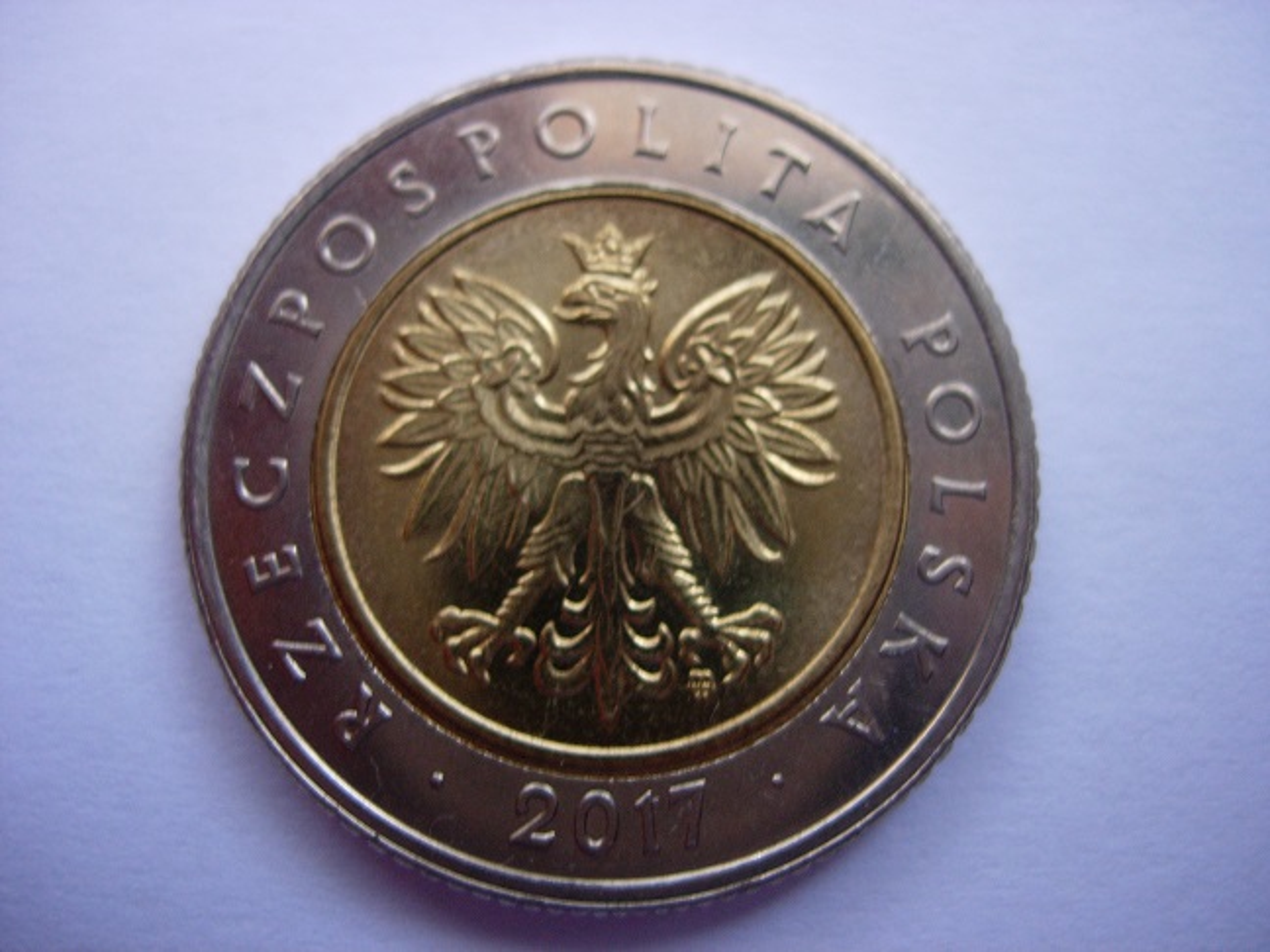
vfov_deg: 37.7
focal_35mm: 38
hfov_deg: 49.0
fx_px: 1394
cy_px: 476
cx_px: 635
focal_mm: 7.8
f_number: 2.8
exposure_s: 1/32
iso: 122
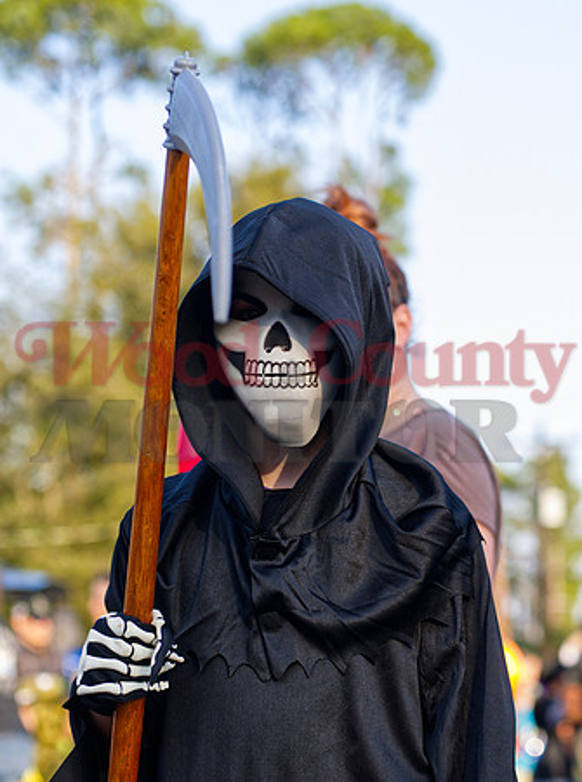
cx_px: 291
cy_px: 391
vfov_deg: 22.8
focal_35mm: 86
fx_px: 1937
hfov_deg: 17.1
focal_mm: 43
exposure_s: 1/320
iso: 100
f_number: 2.5
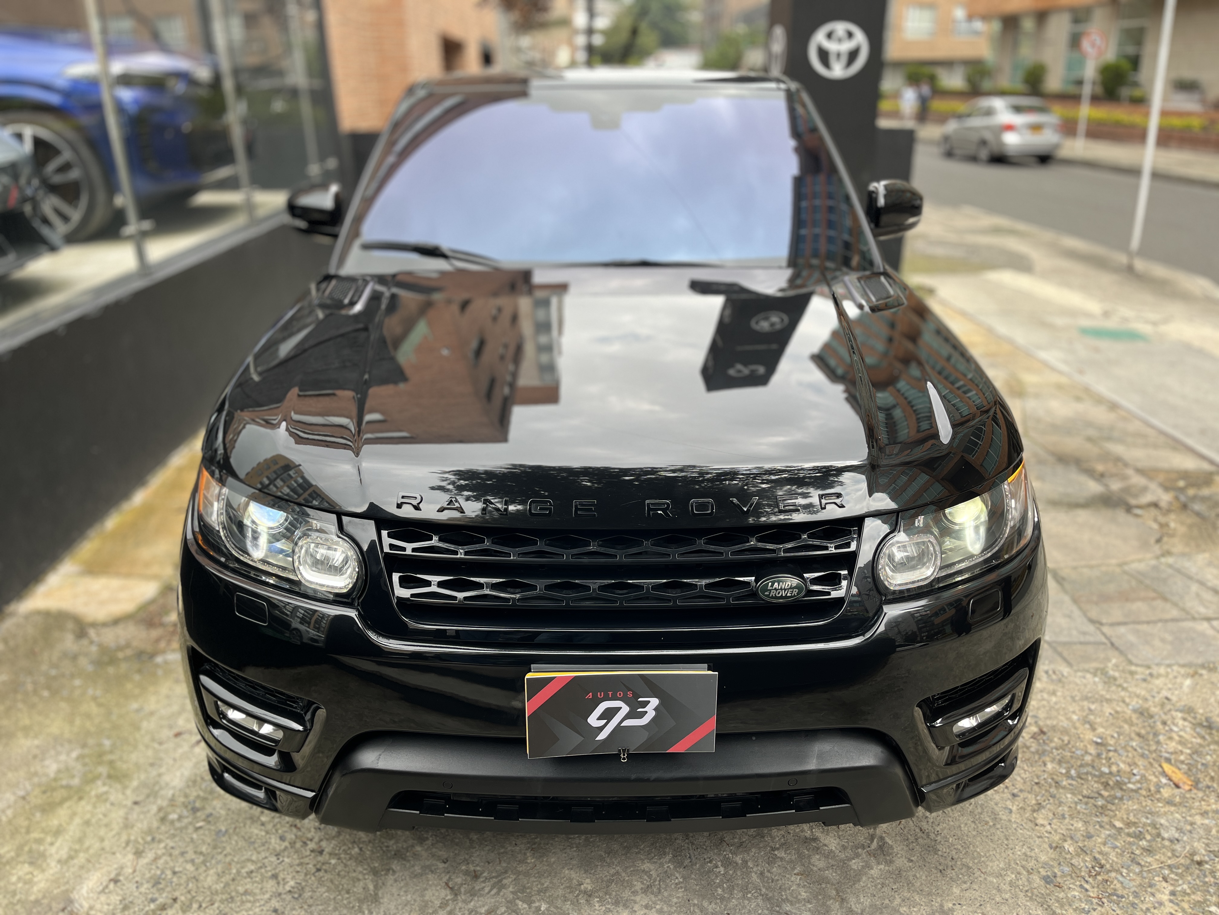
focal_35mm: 26
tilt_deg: -22.1
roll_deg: +0.7
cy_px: 458
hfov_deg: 67.3
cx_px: 610
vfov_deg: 53.1
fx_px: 916
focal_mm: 5.1
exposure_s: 1/400
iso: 50
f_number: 1.6
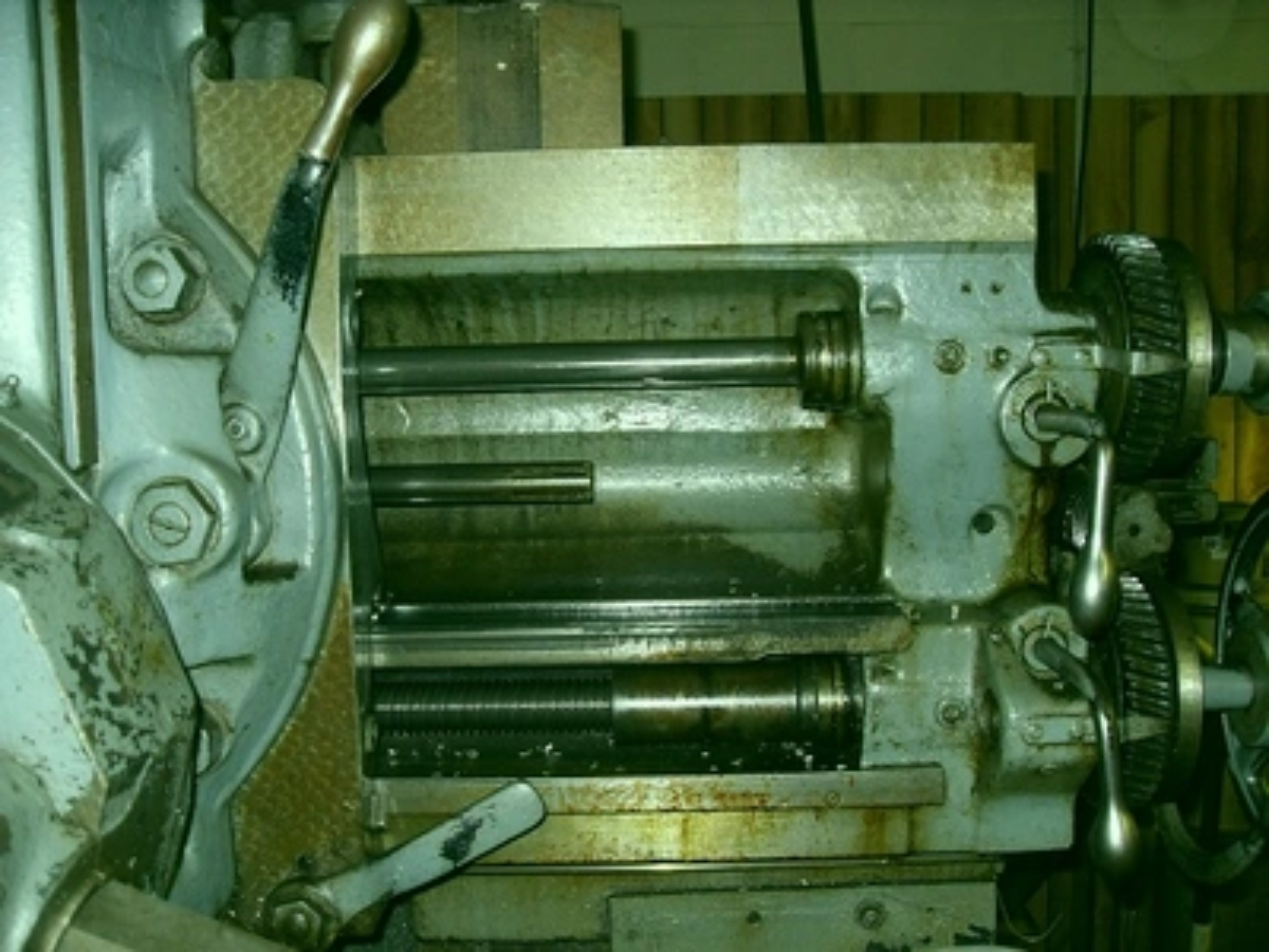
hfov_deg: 54.0
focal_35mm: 34
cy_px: 476
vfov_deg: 41.8
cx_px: 634
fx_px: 1246
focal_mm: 6.3
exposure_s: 1/45
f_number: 2.8
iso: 100
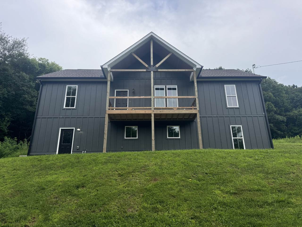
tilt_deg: +19.5
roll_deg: +0.8
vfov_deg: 56.8
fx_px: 209
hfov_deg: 71.6
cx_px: 151
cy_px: 114
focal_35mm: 24
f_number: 1.78
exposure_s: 1/765
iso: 80
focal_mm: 6.76
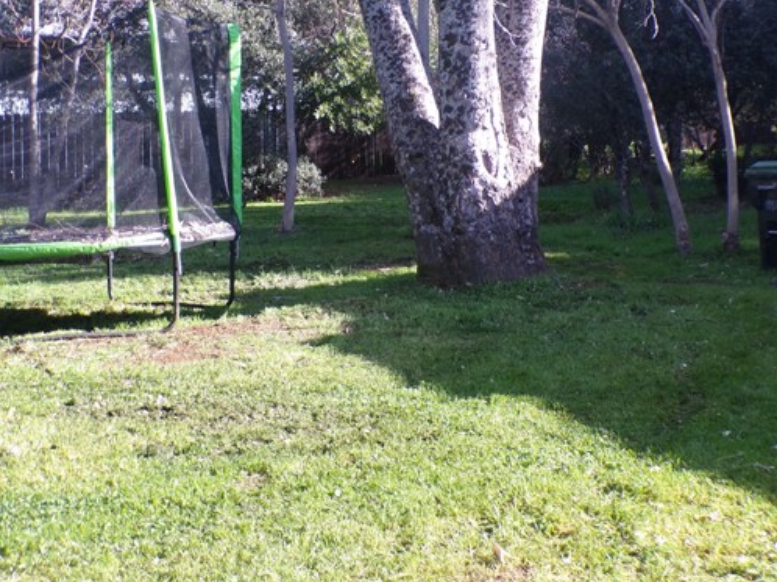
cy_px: 242
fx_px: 1212
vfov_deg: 27.0
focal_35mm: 54
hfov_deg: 35.5
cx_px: 434
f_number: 3.4
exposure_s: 1/180
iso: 100
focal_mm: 7.6
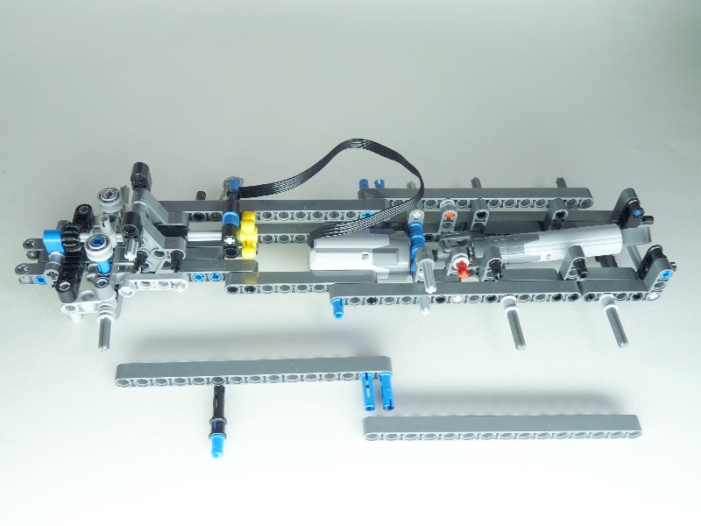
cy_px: 263
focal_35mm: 35
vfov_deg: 40.7
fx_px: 709
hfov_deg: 52.6
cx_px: 350
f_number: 3
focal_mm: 6.2
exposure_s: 1/30
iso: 100
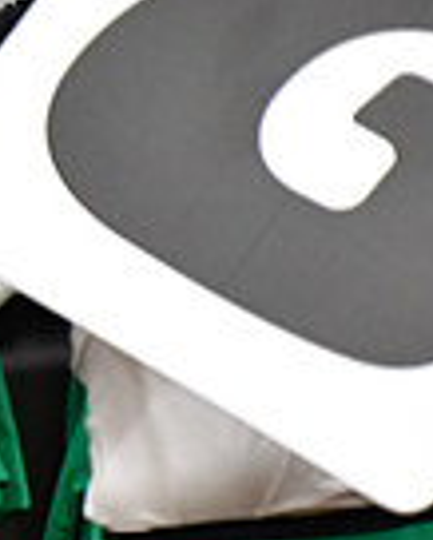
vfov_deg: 1.6
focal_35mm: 1199
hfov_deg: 1.3
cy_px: 284
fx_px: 19185
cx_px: -695
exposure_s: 1/500
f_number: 3.5
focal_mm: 200
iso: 5000
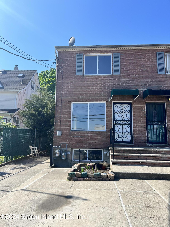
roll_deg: -0.9
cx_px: 85
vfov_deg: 67.3
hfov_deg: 53.1
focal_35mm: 26
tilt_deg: +9.3
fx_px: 170
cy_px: 114
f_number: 1.5
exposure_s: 1/2695
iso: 50
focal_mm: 5.7
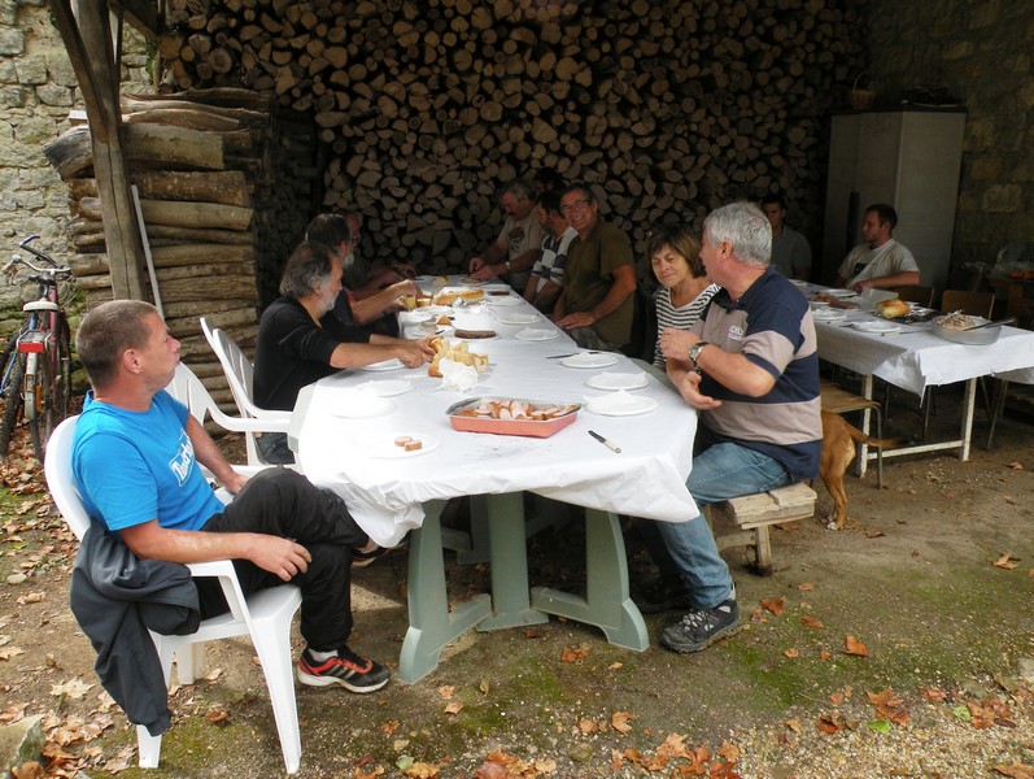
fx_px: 808
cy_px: 390
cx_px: 517
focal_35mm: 27
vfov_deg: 51.5
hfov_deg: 65.3
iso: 64
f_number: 4.5
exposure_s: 1/128
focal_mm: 4.7
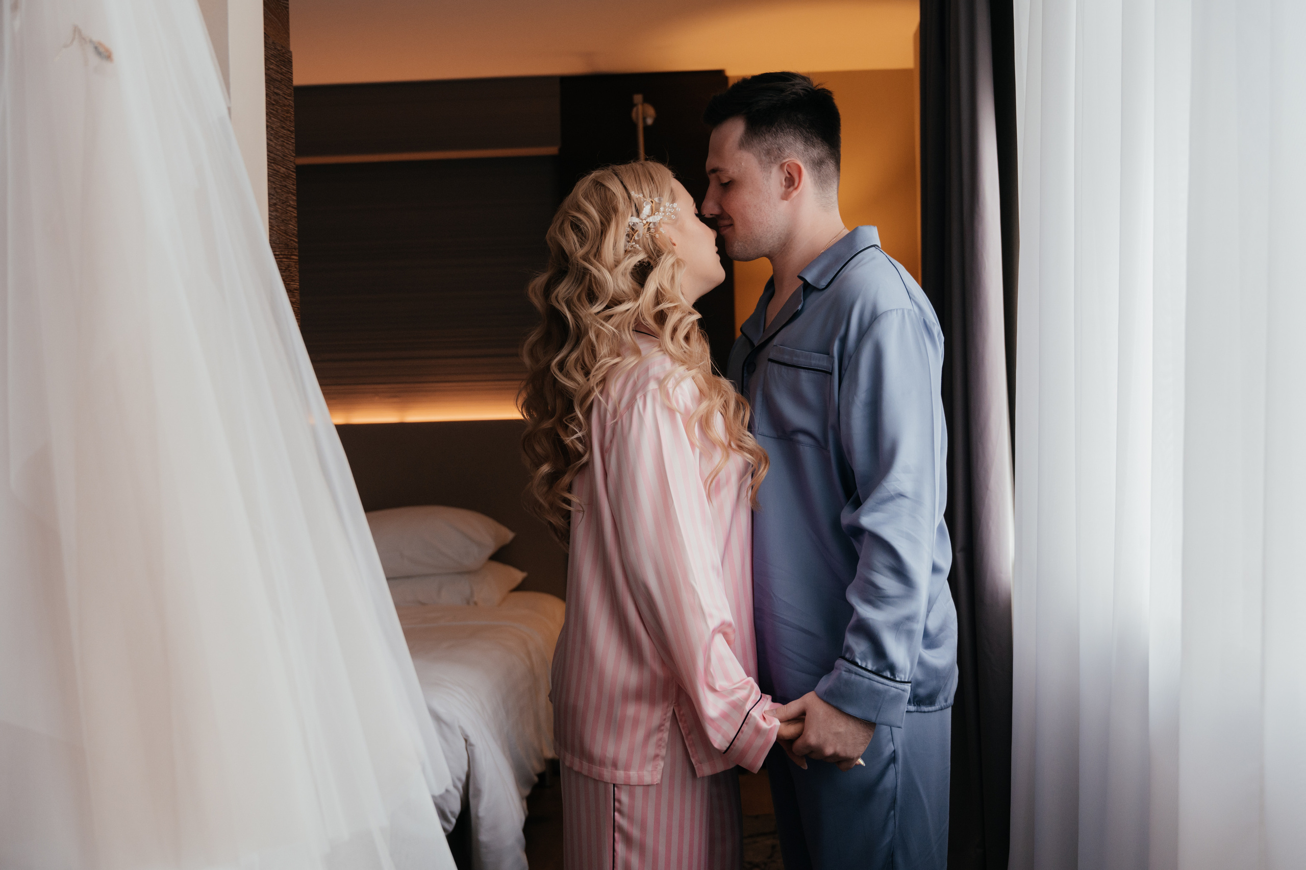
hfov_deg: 49.6
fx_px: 1414
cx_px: 653
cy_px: 435
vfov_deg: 34.2
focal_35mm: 39
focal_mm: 39
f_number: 4
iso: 1000
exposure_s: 1/250
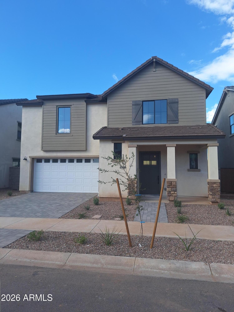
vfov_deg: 73.9
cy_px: 156
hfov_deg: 58.9
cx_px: 117
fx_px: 207
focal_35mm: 23
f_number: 1.8
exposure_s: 1/1264
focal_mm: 5.54
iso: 40
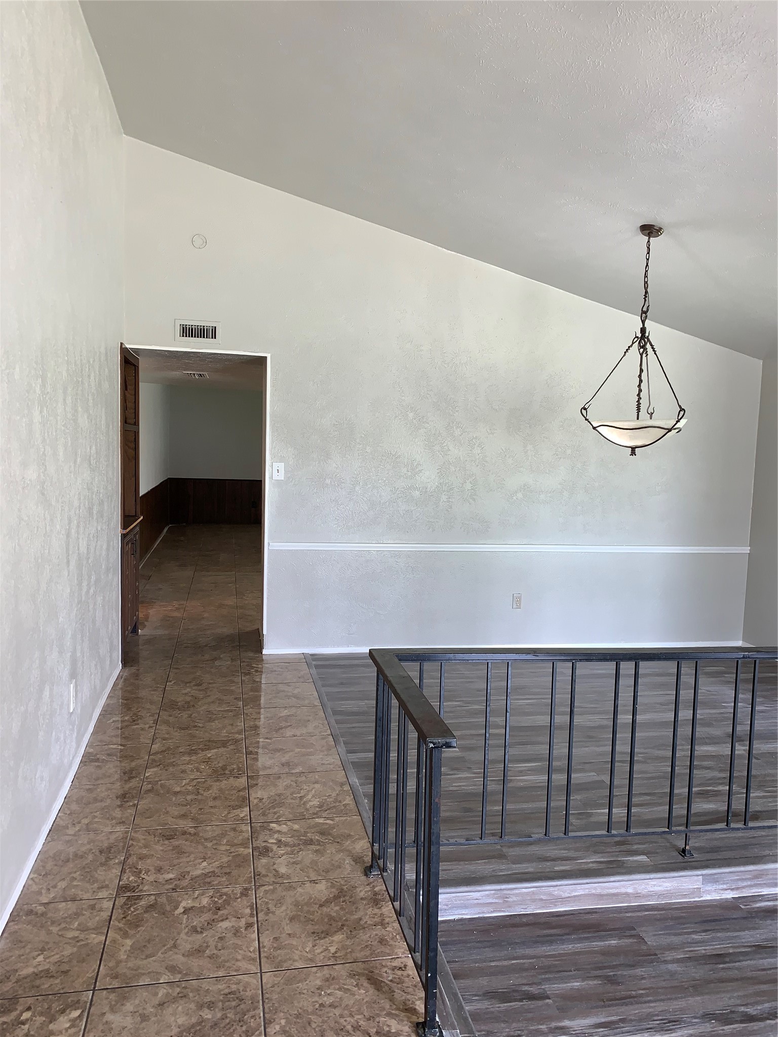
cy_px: 518
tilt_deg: -5.1
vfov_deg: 67.3
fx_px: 779
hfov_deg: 53.1
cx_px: 389
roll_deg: -1.5
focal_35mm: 26
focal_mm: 4.25
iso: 32
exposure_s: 1/23
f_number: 1.8
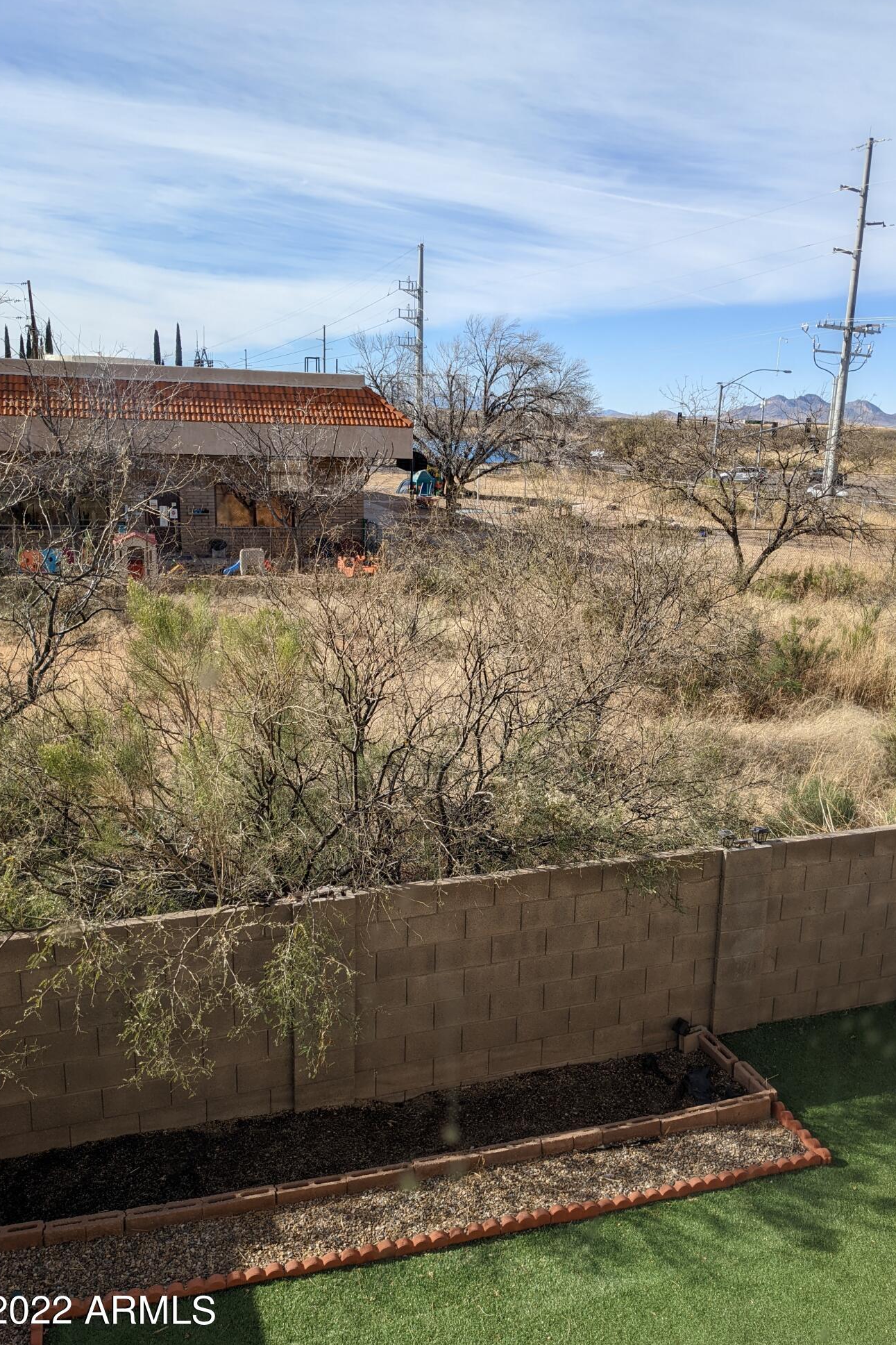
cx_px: 503
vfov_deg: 63.7
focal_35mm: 29
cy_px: 680
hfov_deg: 44.9
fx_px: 1083
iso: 56
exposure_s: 1/2347
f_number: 1.73
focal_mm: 4.38
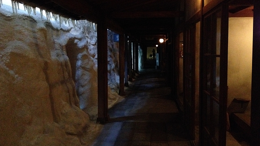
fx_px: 269
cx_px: 132
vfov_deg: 30.4
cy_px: 65
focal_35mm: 39
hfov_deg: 51.6
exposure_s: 1/15
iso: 800
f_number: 2.4
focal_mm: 4.28
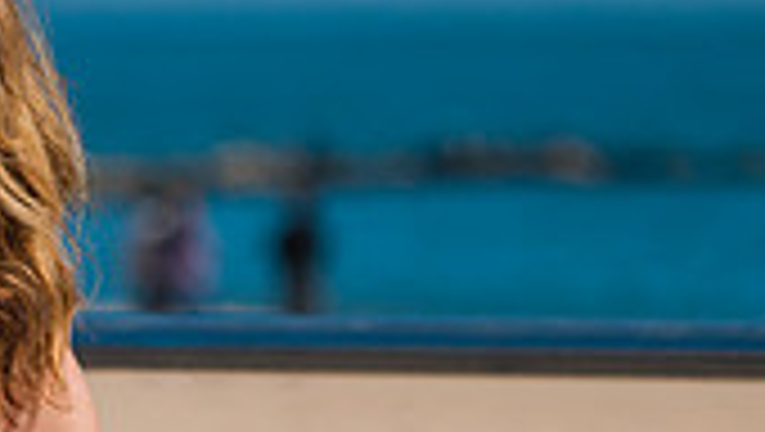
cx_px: -297
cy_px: 351
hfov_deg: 4.8
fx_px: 9056
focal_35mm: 446
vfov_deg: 2.7
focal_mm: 125
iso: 200
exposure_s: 1/6400
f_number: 3.2
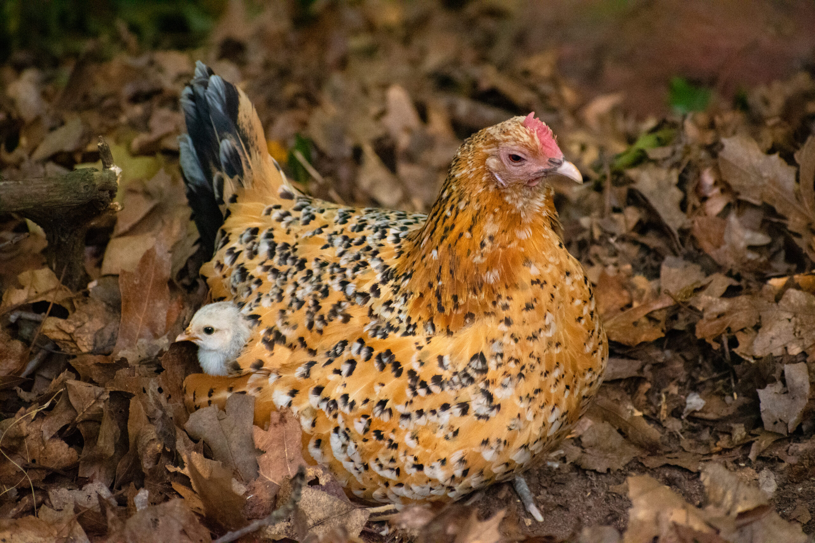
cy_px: 272
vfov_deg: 5.2
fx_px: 5943
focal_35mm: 262
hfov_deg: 7.8
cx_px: 408
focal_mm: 175
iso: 6400
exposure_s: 1/500
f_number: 5
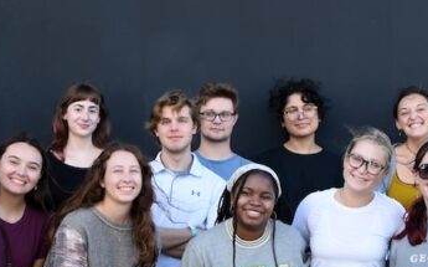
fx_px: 1270
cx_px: 239
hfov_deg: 19.1
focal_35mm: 109
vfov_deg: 11.9
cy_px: 242
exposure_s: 1/160
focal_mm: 24
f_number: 4.5
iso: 160
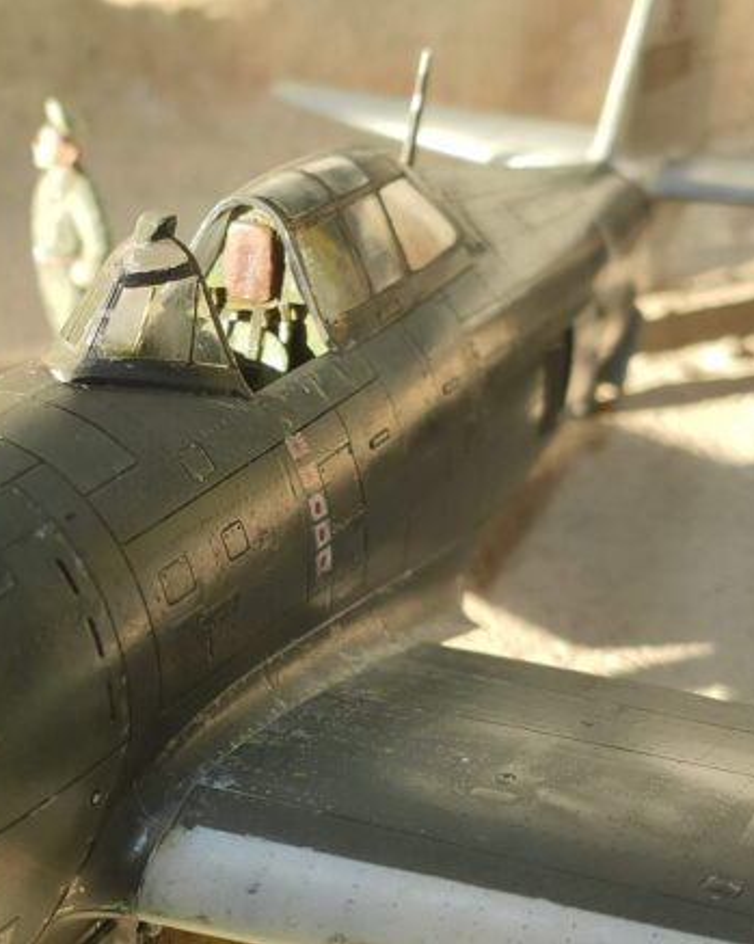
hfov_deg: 42.0
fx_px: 949
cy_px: 472
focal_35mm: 34
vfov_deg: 52.9
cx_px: 189
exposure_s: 1/255
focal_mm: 4.77
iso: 112
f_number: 1.75
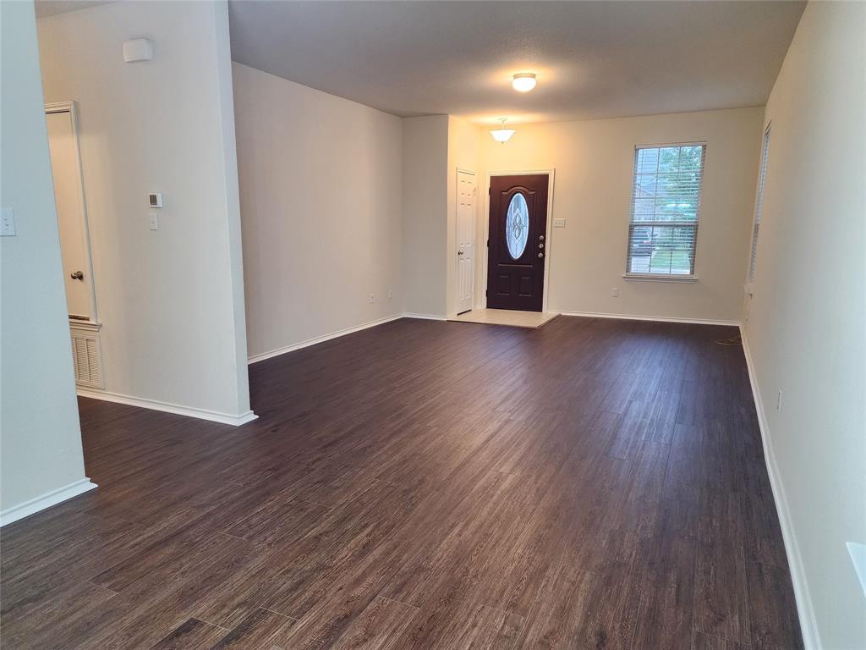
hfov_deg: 73.9
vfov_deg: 58.9
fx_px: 575
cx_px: 433
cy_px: 325
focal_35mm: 23
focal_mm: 6.4
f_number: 1.8
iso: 640
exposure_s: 1/120
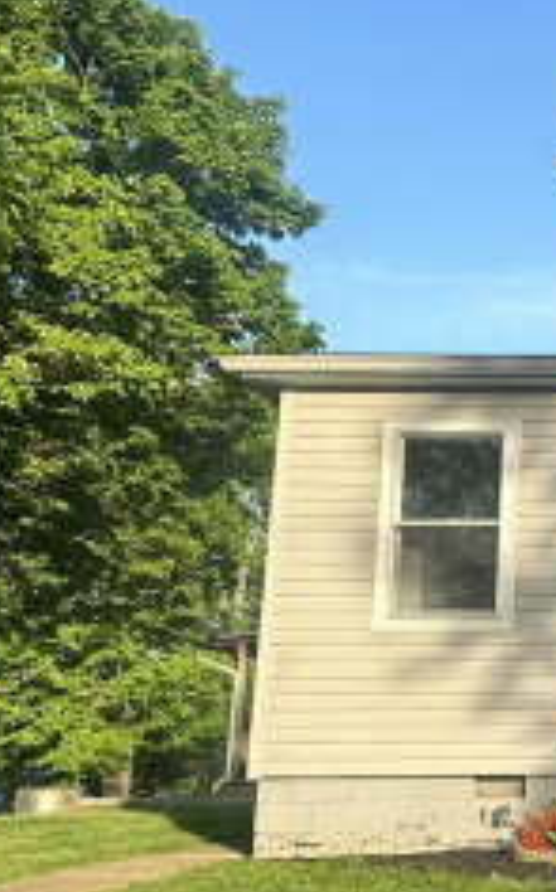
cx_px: 906
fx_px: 1750
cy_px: 537
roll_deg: -0.9
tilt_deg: +9.6
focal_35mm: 72
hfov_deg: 16.1
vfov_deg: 28.5
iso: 80
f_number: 1.78
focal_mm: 6.86
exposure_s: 1/1157
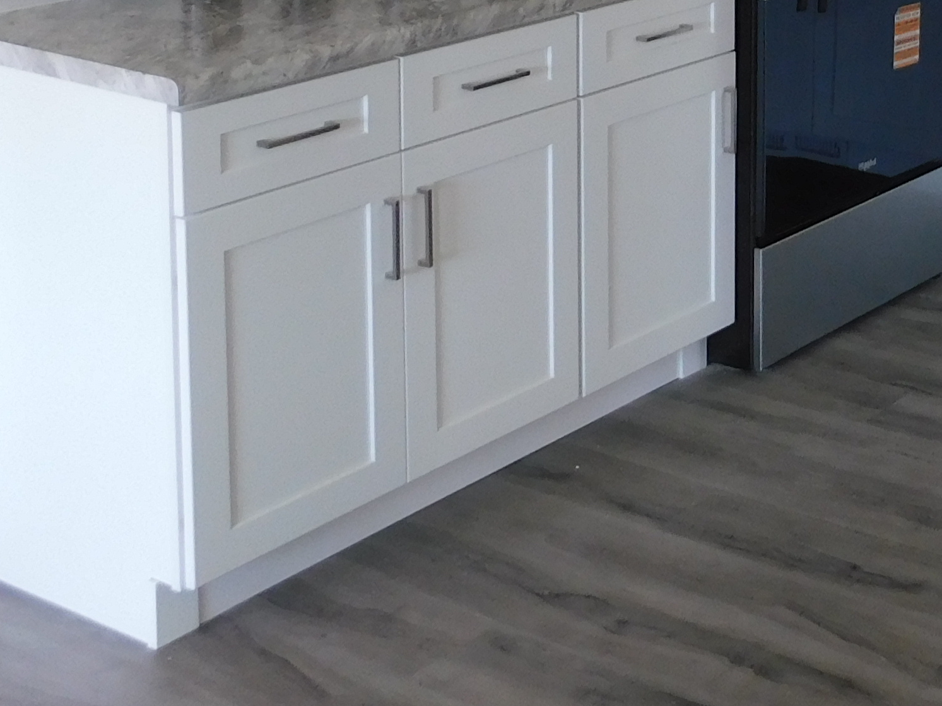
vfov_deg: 19.0
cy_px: -246
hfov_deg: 24.8
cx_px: 1127
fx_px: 1932
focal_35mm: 71
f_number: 3
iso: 125
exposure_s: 1/50
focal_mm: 4
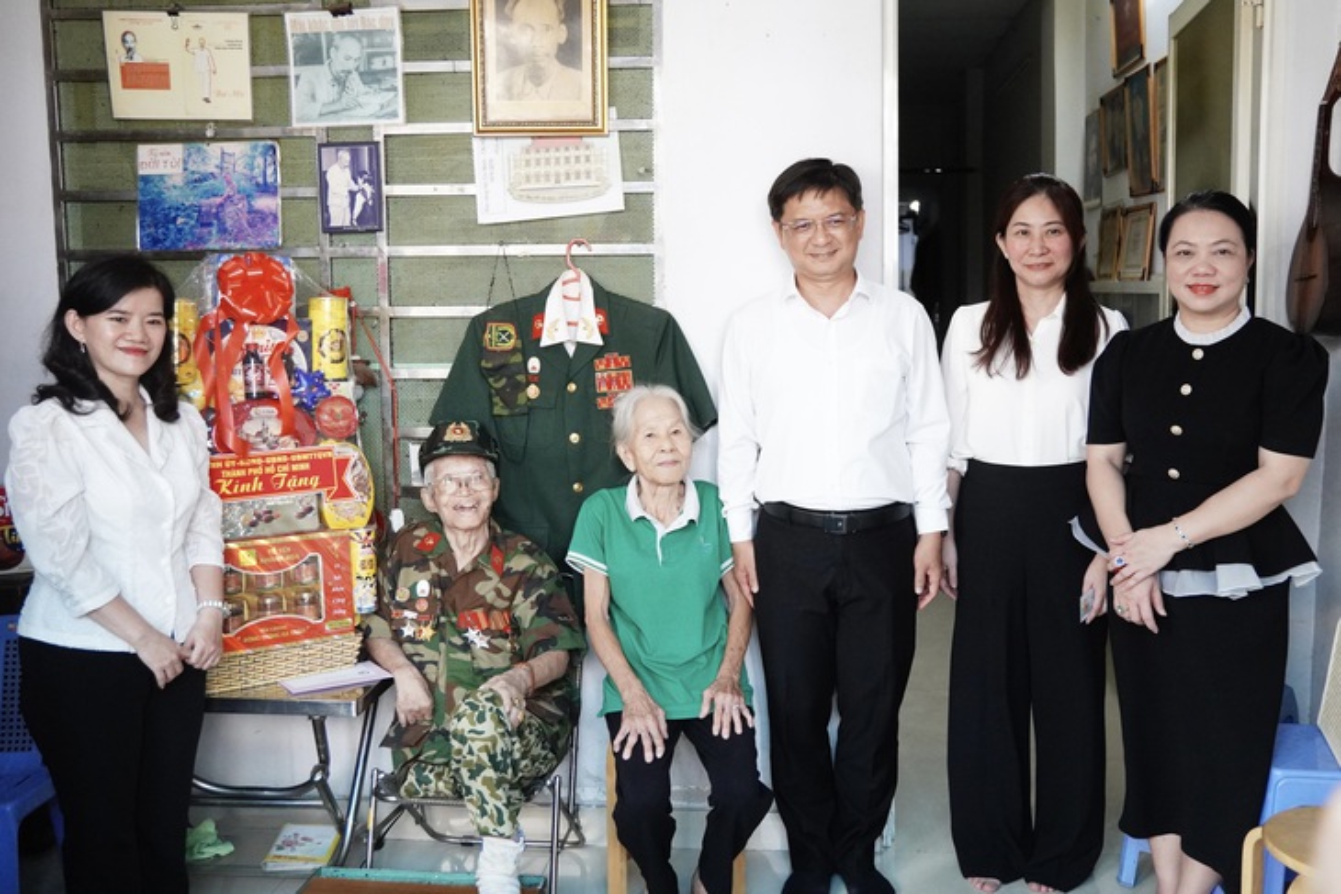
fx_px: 1118
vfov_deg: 43.6
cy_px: 447
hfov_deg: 61.9
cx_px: 670
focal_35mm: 30
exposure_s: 1/250
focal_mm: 20
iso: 2500
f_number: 2.8
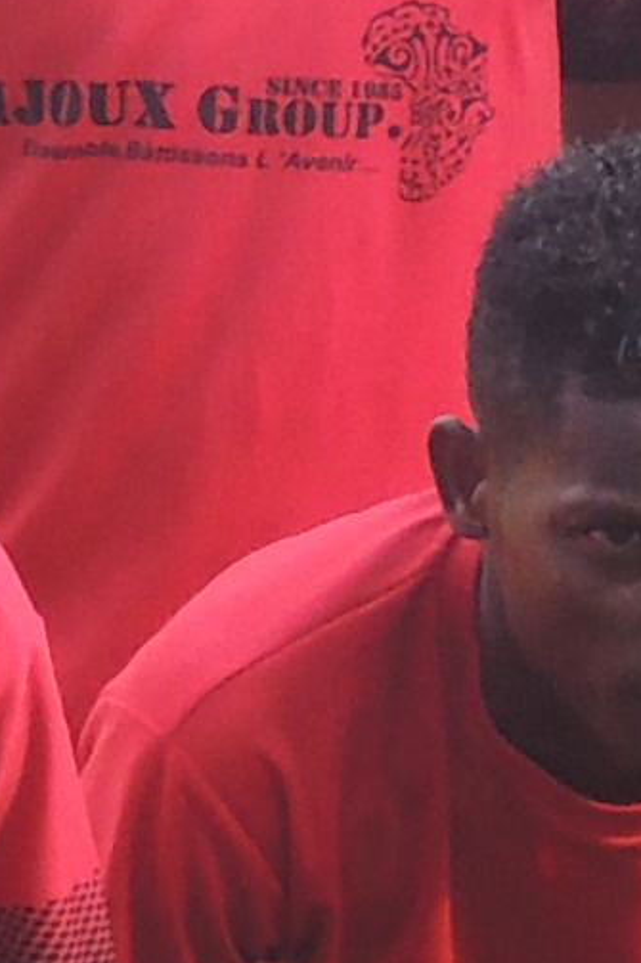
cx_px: -362
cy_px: 280
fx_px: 14004
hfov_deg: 2.6
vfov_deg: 3.9
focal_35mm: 524
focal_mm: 9.9
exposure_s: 1/200
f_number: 4
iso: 100
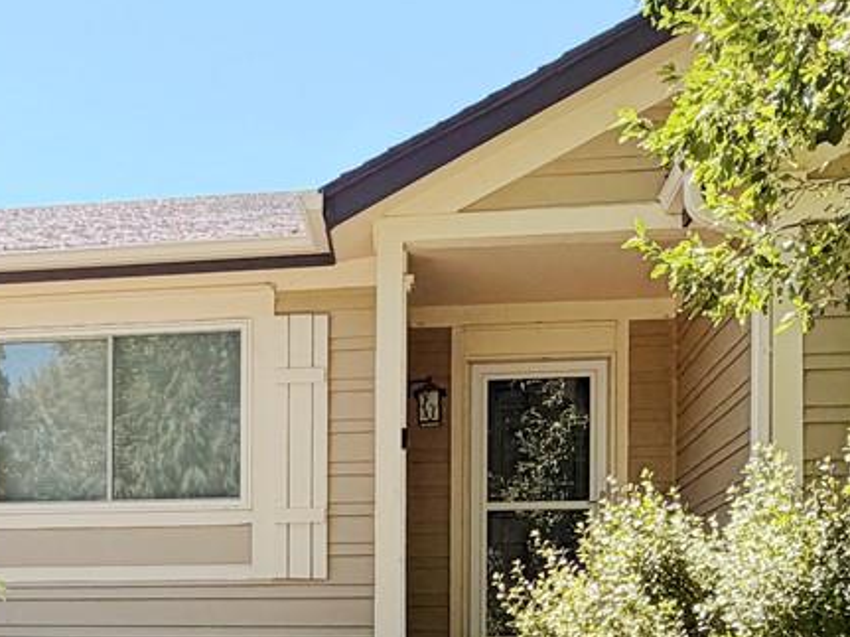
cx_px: 195
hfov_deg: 35.9
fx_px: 1277
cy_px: 667
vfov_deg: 26.2
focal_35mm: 52
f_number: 2.2
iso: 40
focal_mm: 2.22
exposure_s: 1/613
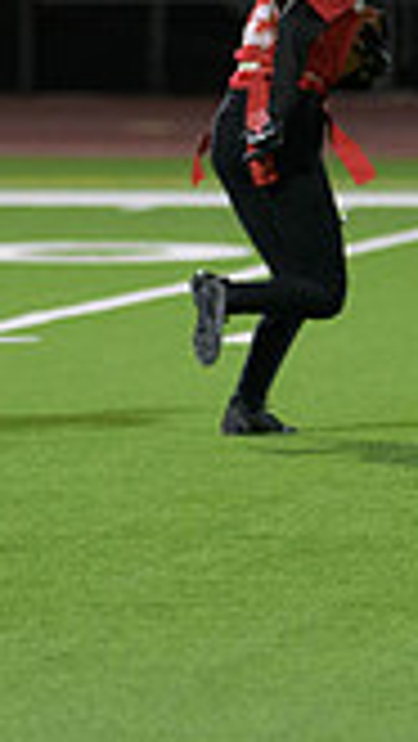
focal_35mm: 516
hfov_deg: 2.4
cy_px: 43
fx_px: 10152
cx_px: 184
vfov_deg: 4.2
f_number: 2.8
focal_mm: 140
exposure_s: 1/640
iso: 2800
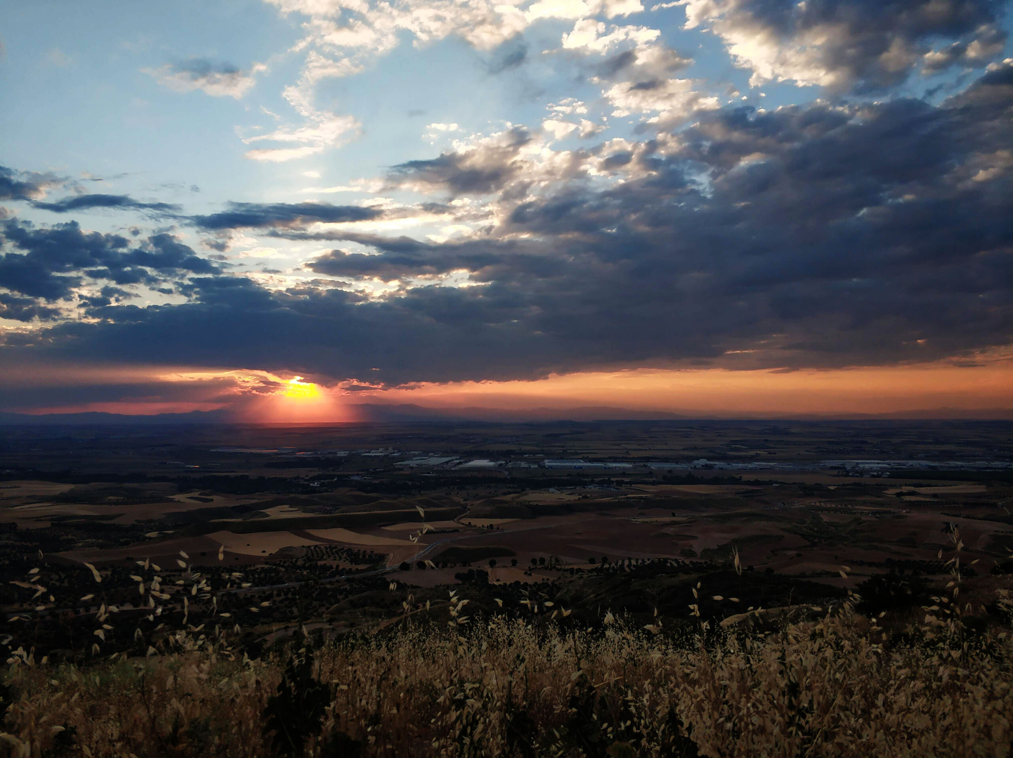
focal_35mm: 27
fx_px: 789
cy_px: 379
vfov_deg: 51.3
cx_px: 506
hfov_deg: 65.4
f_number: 1.8
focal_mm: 3.82
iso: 134
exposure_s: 1/441
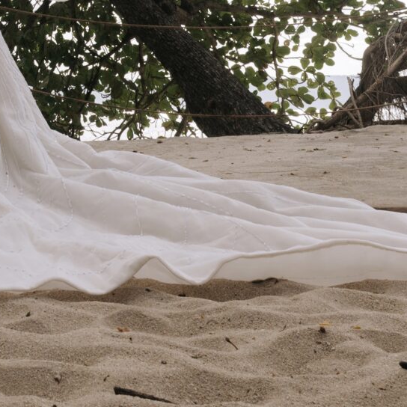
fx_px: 798
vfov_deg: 22.9
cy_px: -213
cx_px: -71
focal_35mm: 60
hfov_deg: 25.8
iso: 200
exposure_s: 1/320
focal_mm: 15
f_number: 5.6
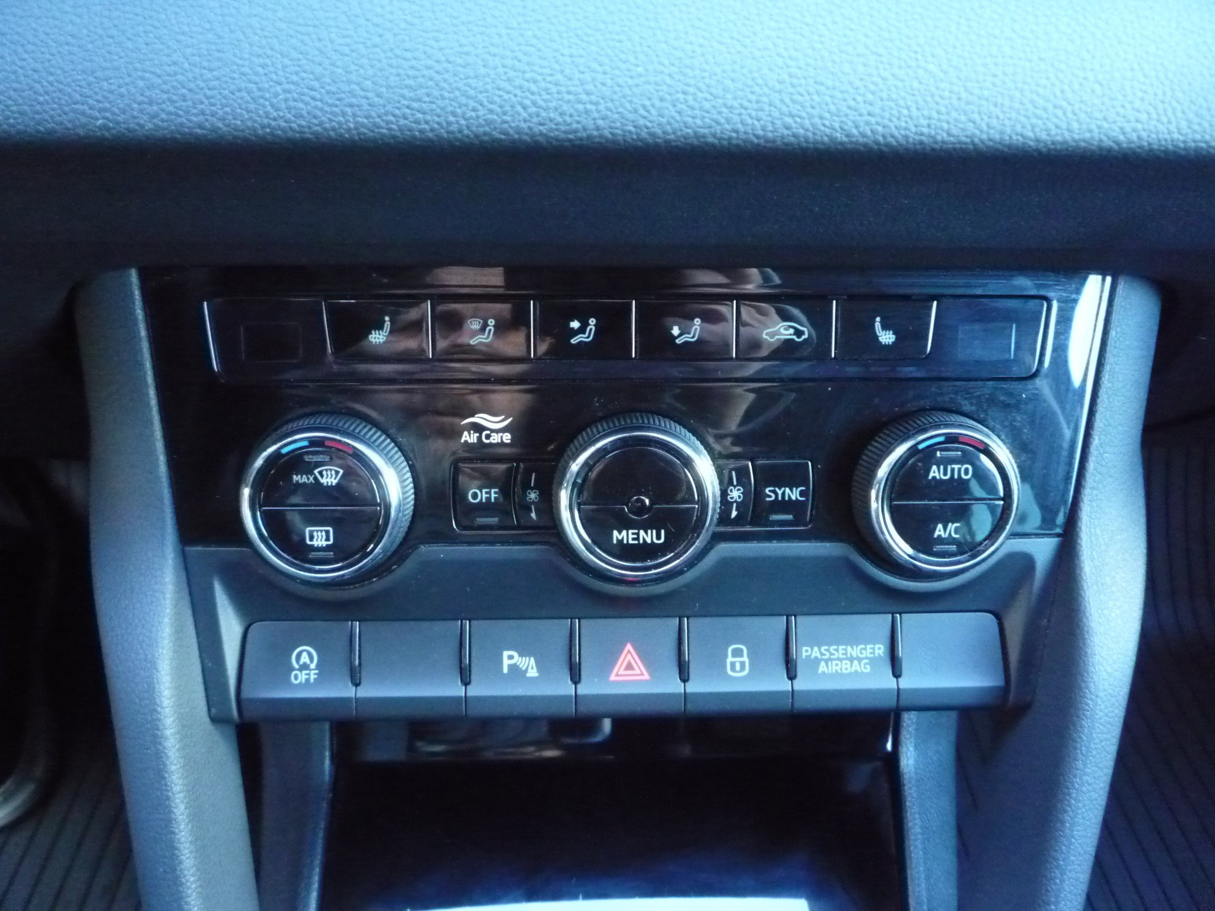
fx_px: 1053
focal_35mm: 30
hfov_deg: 60.0
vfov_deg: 46.8
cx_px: 608
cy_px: 456
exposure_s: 1/13
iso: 800
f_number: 3.3
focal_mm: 5.2
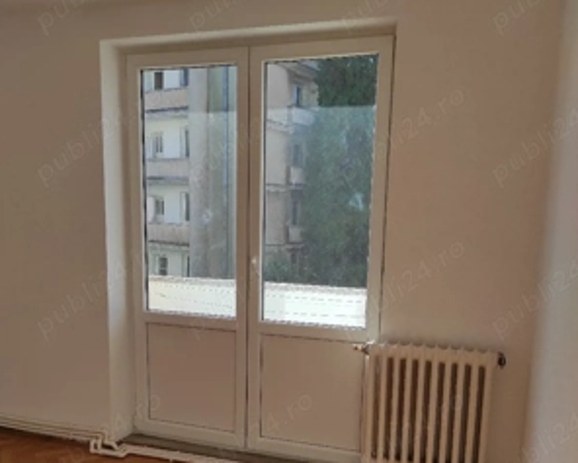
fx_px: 565
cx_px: 289
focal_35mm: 33
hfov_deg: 54.2
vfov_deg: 43.9
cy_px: 312
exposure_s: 1/1111
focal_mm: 5.43
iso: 100
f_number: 1.89
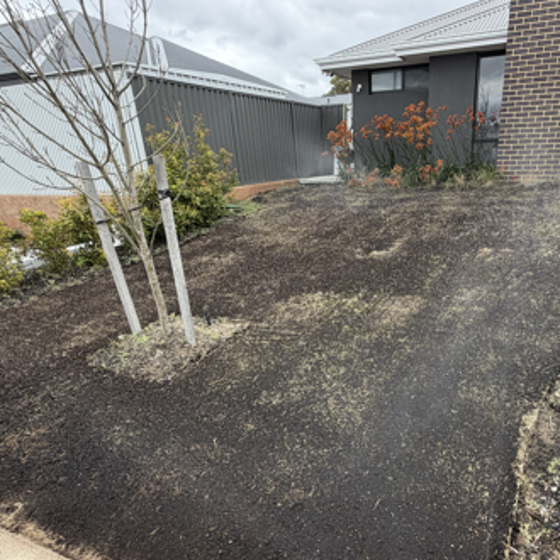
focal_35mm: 24
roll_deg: +1.2
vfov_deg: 64.4
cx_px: 368
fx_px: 439
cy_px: 336
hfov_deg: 63.6
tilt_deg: -23.1
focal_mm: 2.22
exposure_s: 1/225
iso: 40
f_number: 2.2
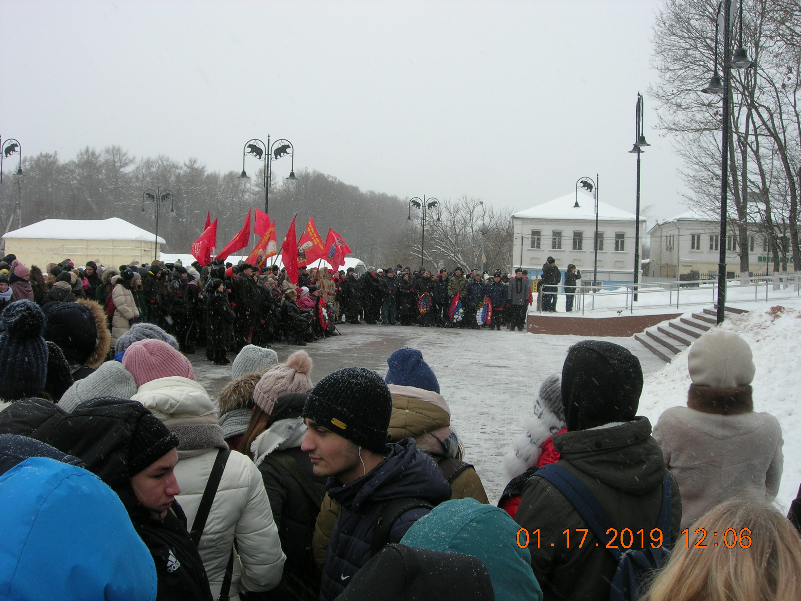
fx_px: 879
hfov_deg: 49.0
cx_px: 400
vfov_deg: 37.7
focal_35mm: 38
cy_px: 300
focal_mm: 7.8
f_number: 4.8
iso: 64
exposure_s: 1/150
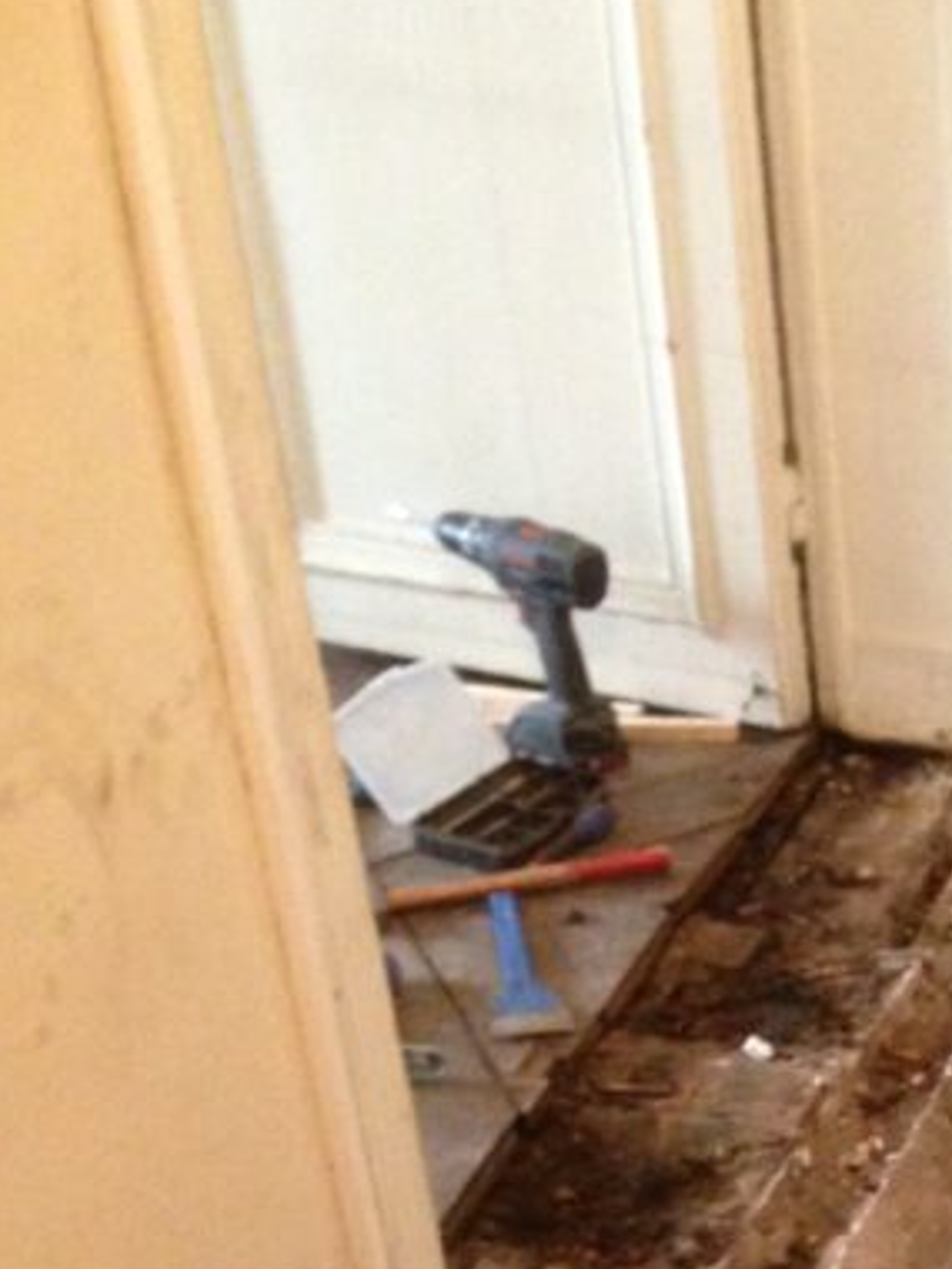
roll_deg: -1.6
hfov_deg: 15.7
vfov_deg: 20.6
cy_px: 1529
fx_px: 3264
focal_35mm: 89
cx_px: 1269
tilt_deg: -38.4
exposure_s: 1/20
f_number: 2.4
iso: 400
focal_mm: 4.12
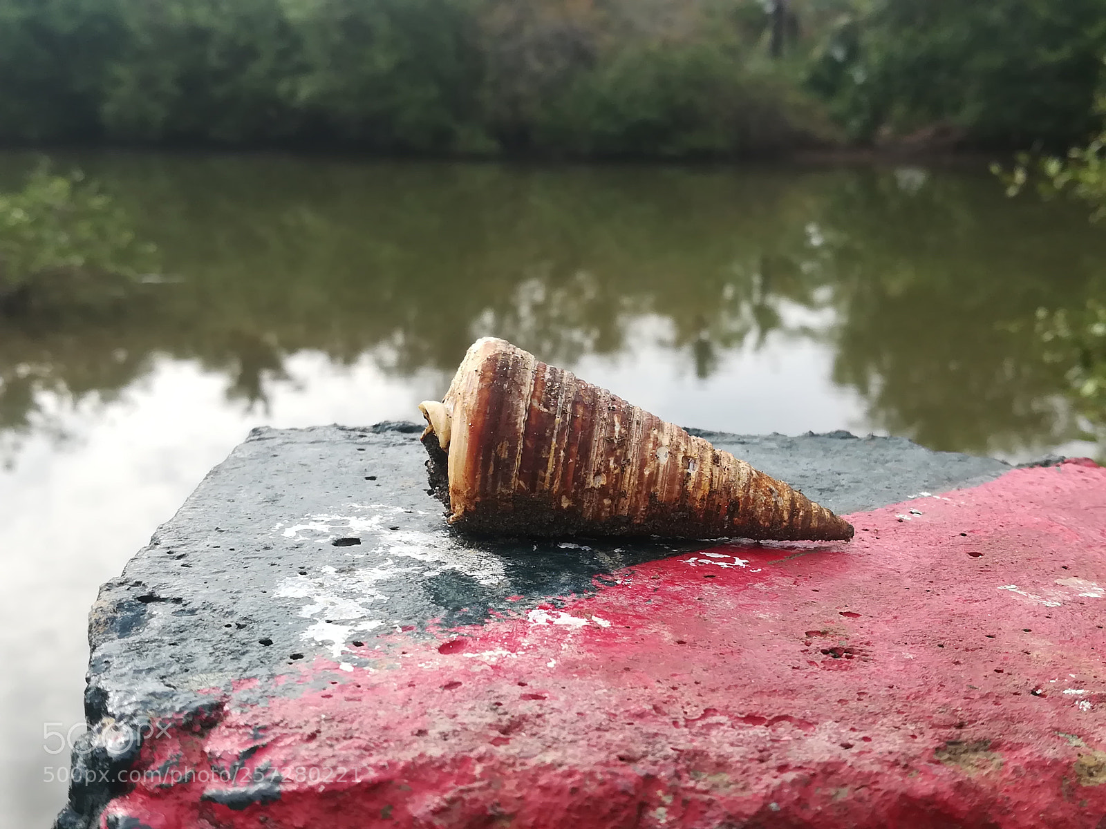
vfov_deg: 36.8
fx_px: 1246
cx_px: 553
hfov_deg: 47.9
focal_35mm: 39
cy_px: 414
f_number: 2.2
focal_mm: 3.83
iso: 50
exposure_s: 1/292
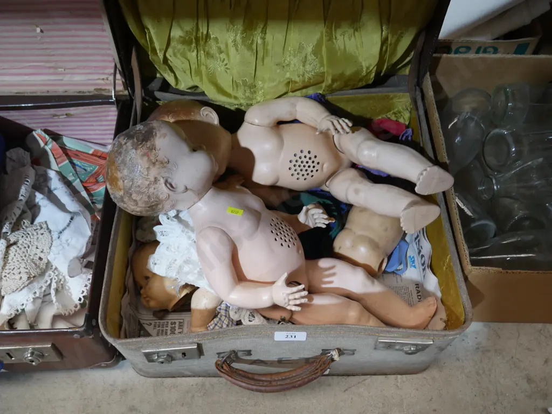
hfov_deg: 56.8
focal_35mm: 32
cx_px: 276
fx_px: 511
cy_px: 207
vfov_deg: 44.2
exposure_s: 1/60
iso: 800
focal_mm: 16
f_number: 3.6
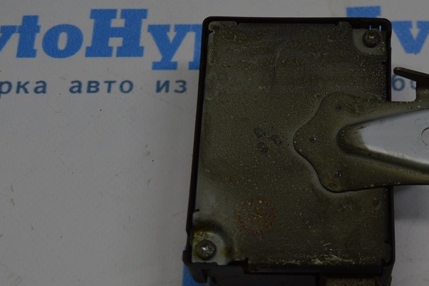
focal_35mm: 79
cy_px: 205
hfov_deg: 25.5
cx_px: 316
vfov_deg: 17.2
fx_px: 939
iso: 140
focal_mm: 31
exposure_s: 1/60
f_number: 5.6
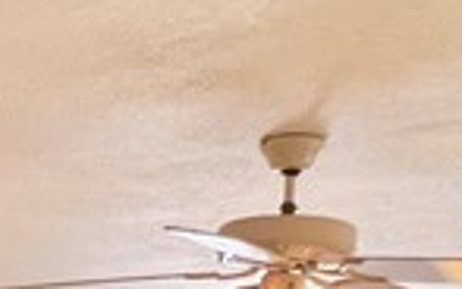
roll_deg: -3.7
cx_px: -82
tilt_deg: -1.6
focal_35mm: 96
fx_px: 1209
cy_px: 521
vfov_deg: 12.5
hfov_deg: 20.3
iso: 640
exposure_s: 1/60
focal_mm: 1.57
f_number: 1.8
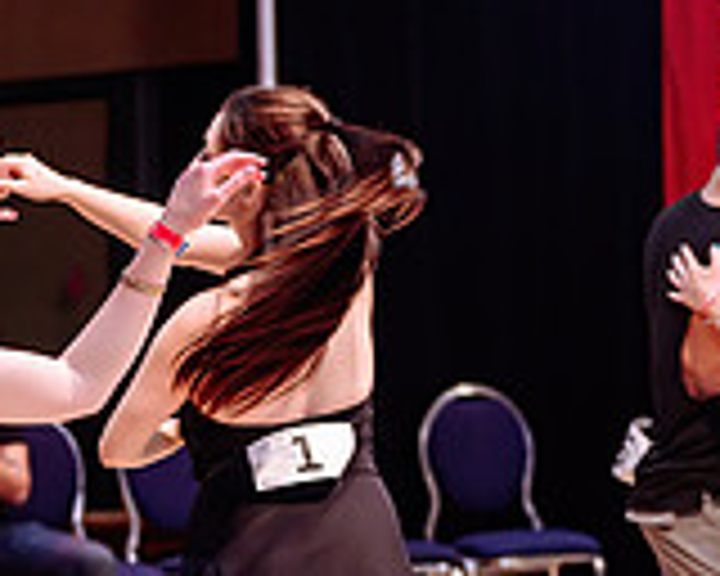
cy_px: 590
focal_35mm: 195
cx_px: -545
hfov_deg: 9.5
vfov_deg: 7.9
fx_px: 4155
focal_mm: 49
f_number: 2
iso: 1250
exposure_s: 1/250
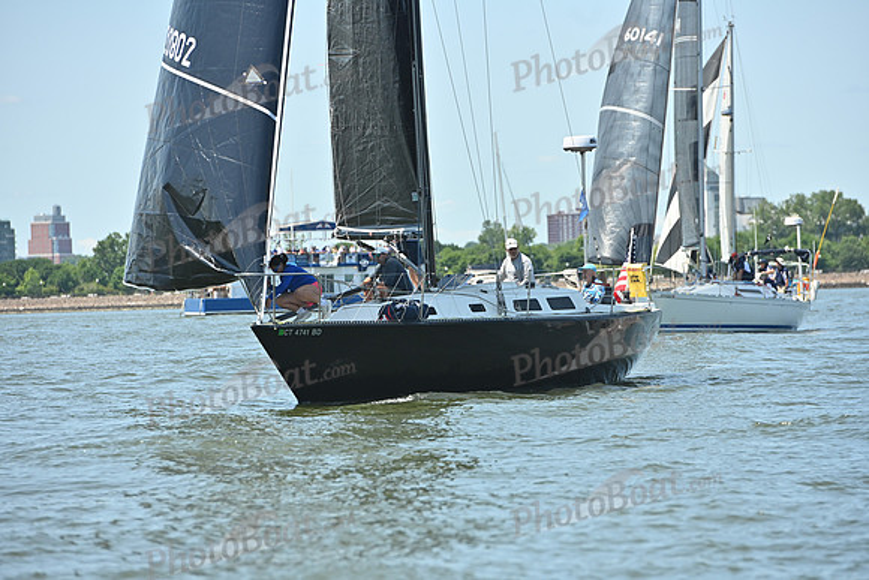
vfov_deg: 6.9
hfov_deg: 10.3
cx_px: 434
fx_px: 4829
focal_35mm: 200
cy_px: 290
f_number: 6.3
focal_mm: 200
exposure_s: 1/1600
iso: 320
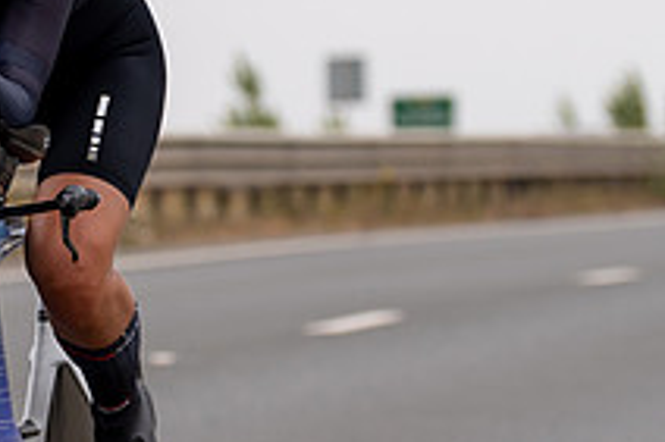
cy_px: 334
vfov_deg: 3.9
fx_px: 6479
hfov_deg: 5.8
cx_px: -102
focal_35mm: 351
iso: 100
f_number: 3.2
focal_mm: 86
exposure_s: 1/800
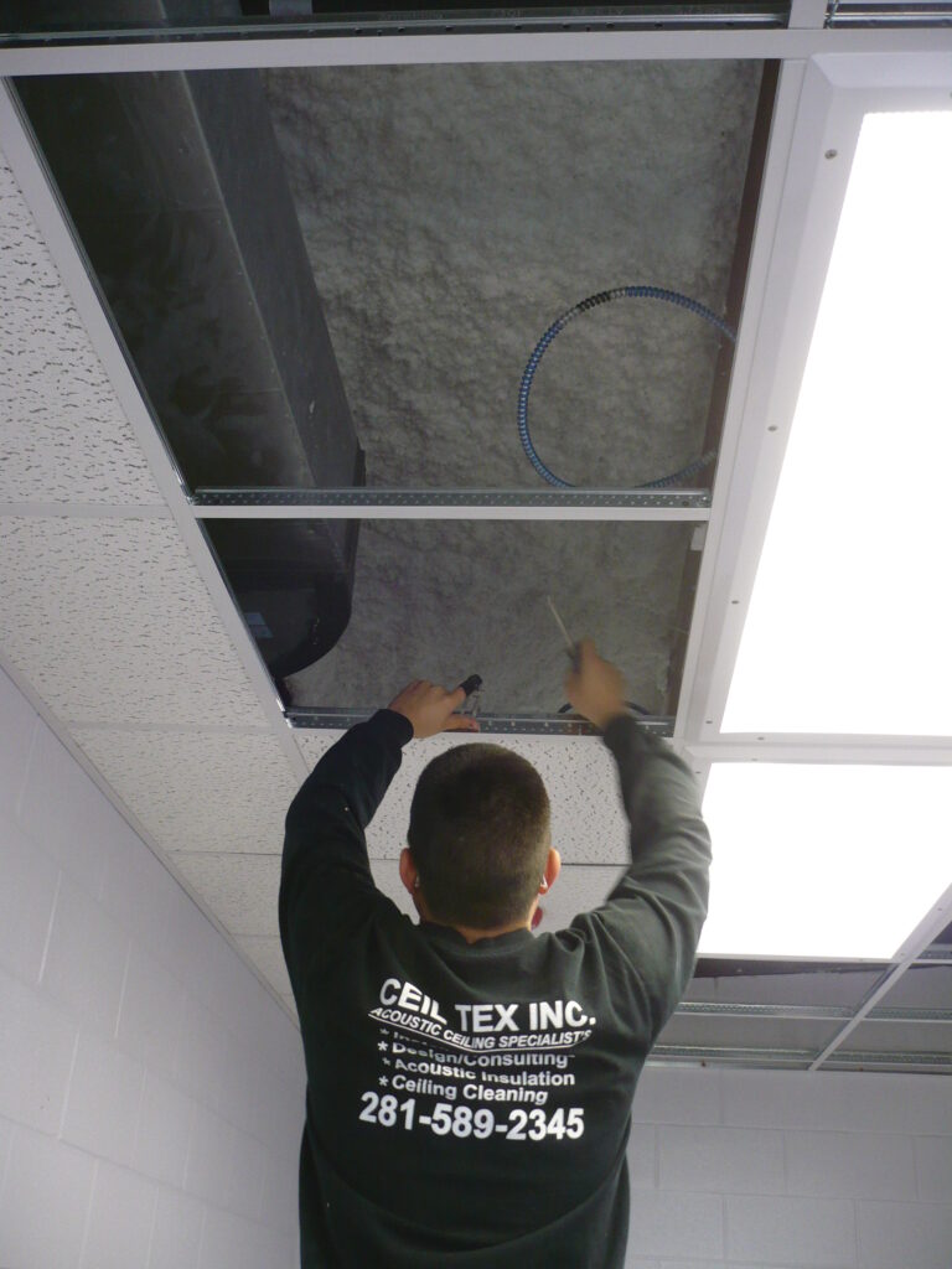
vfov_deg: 52.6
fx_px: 1283
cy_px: 634
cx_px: 476
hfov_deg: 40.7
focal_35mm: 35
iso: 160
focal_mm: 5.8
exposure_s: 1/30
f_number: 2.8
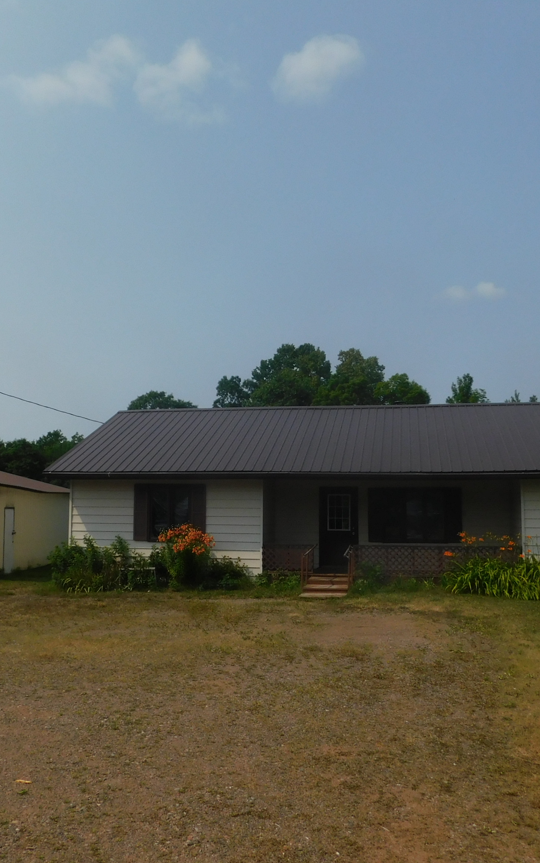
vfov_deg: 56.7
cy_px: 445
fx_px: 800
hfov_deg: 37.2
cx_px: 240
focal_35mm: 34
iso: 125
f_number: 6
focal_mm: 4
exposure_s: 1/1000
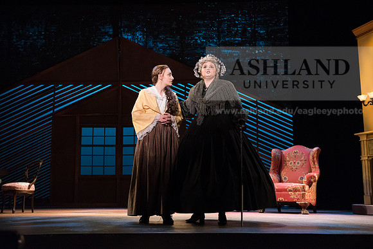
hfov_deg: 41.1
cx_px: 186
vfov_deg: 28.1
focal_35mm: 48
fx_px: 497
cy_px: 124
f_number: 4
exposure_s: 1/200
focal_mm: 48
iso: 3200
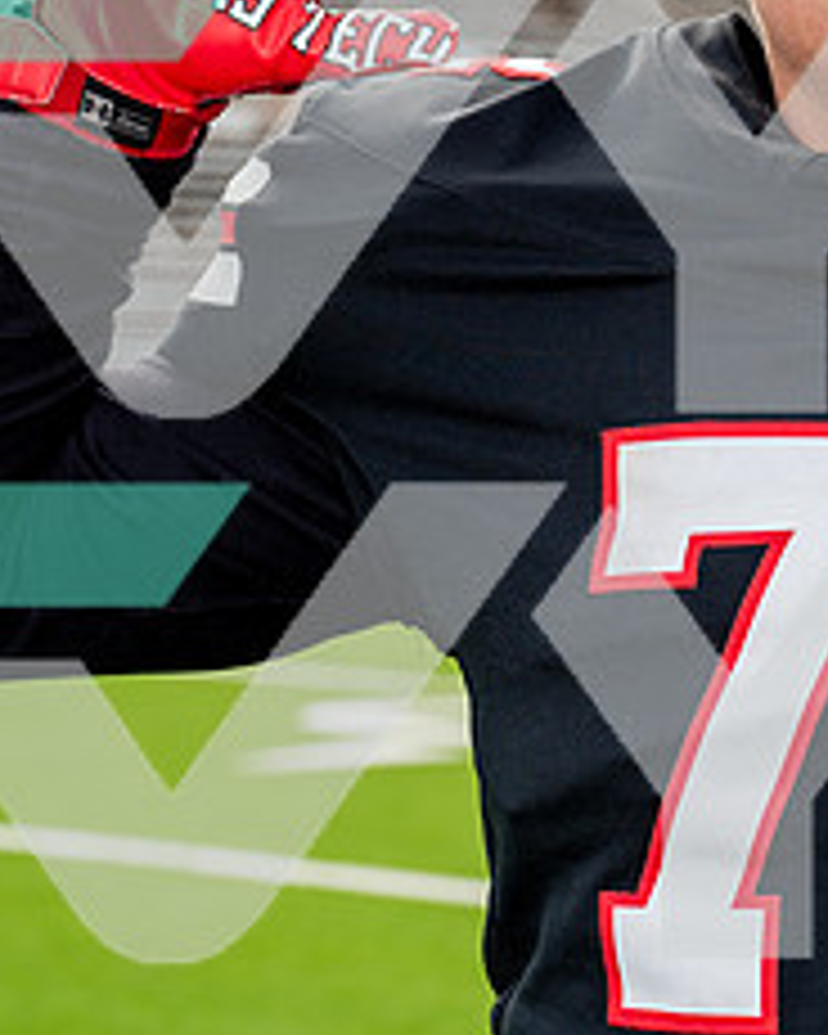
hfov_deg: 10.7
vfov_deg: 13.5
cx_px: 940
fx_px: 4350
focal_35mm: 142
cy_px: 178
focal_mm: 60
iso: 100
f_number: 5
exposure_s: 1/250
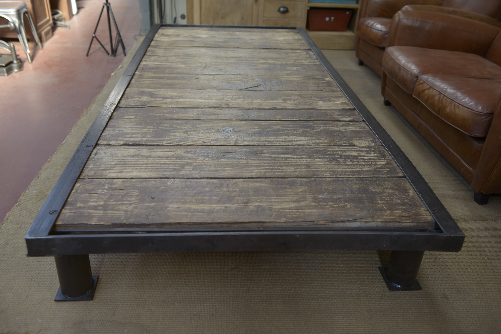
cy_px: 167
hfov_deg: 55.8
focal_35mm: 34
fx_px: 473
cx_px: 250
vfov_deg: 38.9
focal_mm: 34
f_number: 4.5
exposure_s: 1/50
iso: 200
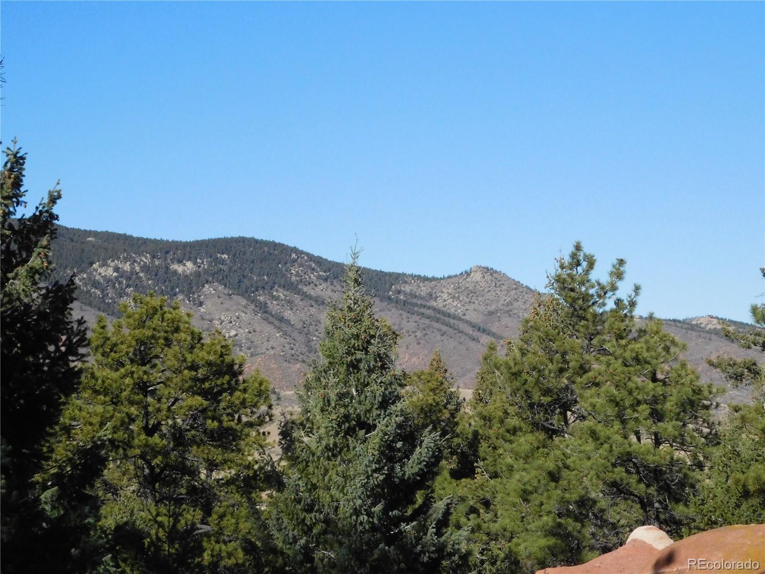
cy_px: 287
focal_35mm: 80
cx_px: 382
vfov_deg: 18.4
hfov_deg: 24.4
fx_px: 1768
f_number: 8.8
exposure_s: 1/1500
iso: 800
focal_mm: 14.2
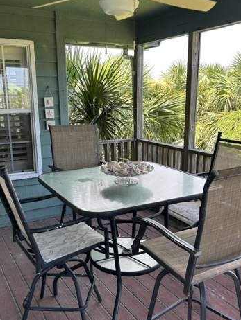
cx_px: 122
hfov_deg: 39.7
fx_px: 334
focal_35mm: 36
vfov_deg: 51.3
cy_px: 175
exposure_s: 1/361
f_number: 1.5
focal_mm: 5.7
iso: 50
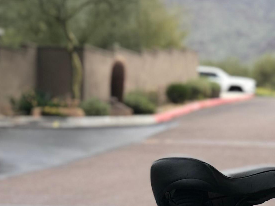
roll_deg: -0.3
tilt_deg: -4.9
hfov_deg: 10.1
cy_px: 285
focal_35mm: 190
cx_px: 386
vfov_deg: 7.7
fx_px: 1510
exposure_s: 1/60
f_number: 2.4
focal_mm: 6
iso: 16
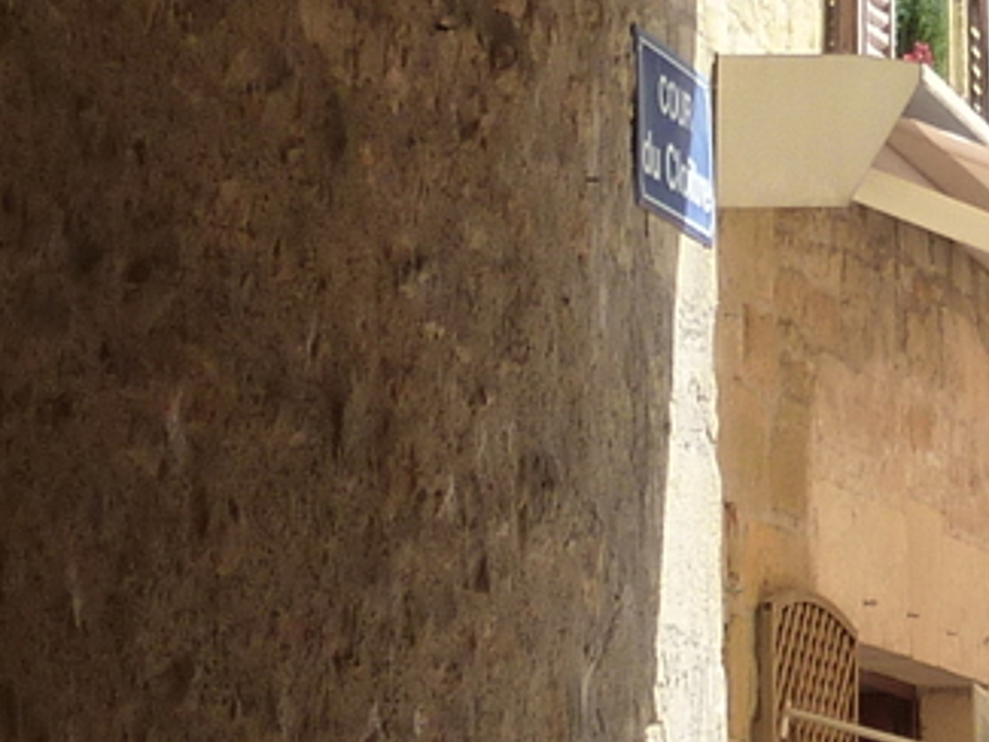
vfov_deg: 7.5
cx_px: 1628
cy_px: 943
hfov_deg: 9.7
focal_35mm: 197
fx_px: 5630
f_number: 4
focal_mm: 6.5
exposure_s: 1/250
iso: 125
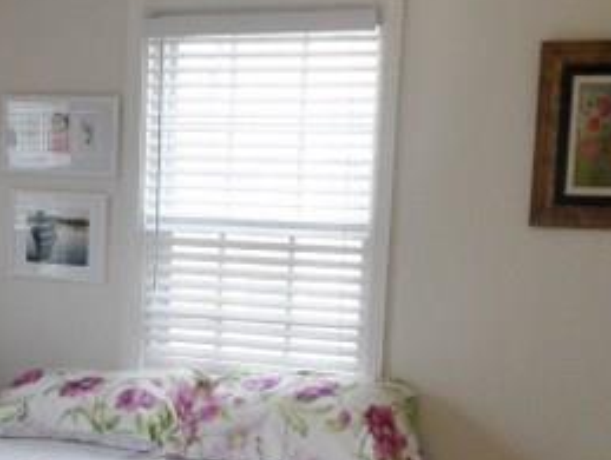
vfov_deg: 19.4
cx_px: 165
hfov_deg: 26.0
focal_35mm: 74
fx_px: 1308
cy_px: 462
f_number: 3.2
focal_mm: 3.9
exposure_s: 1/45
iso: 100
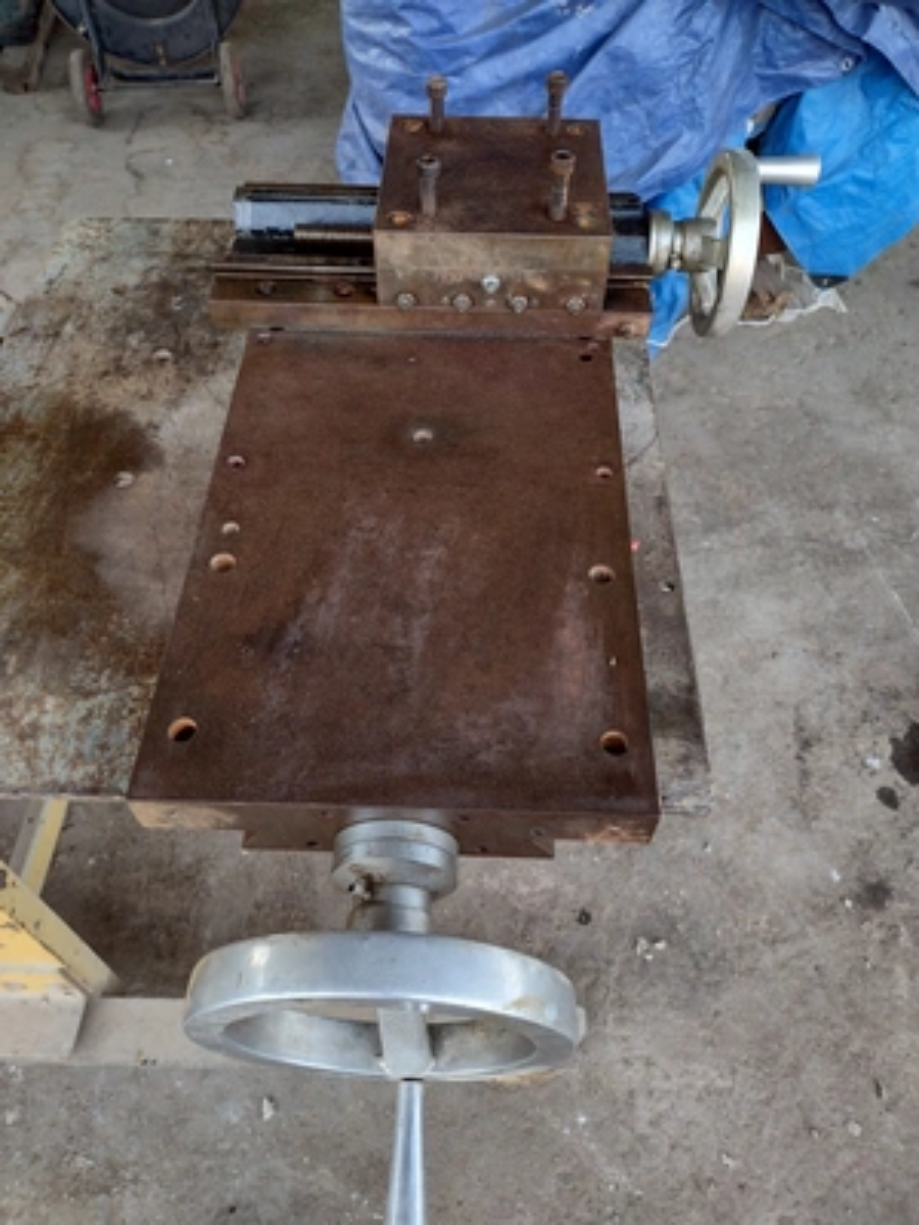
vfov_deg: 65.3
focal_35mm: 27
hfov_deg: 51.4
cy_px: 612
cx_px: 460
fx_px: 956
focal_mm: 4.71
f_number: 1.7
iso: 103
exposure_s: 1/120
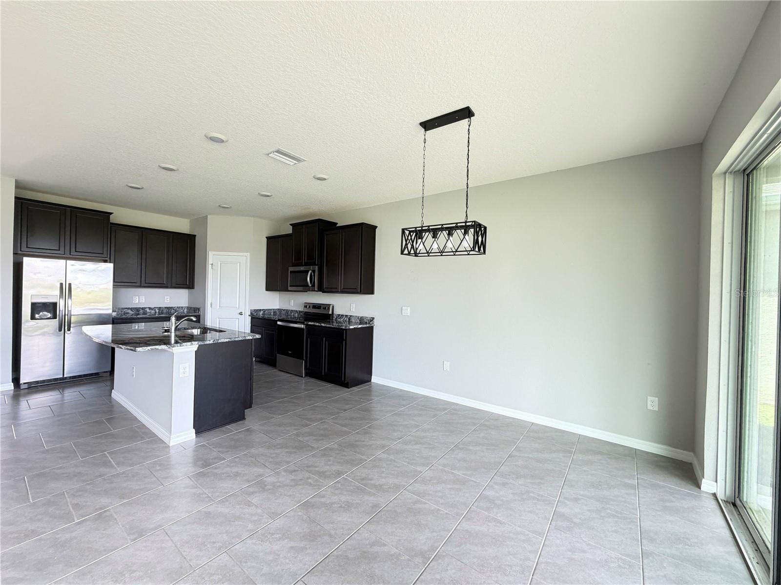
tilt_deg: -0.4
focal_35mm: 14
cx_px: 390
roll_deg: -1.4
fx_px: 316
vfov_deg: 85.7
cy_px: 292
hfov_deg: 102.1
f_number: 2.2
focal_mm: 2.22
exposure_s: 1/60
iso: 250
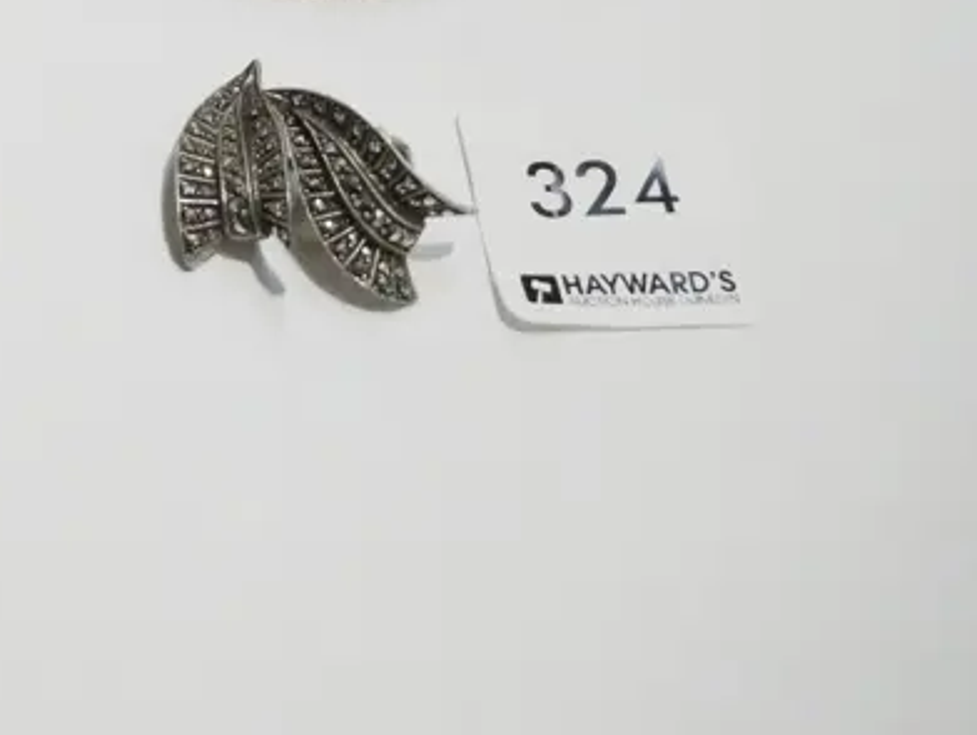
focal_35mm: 94
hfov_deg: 19.3
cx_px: -277
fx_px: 2656
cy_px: -176
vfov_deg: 15.1
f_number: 5.6
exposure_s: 1/640
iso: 3200
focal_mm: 18
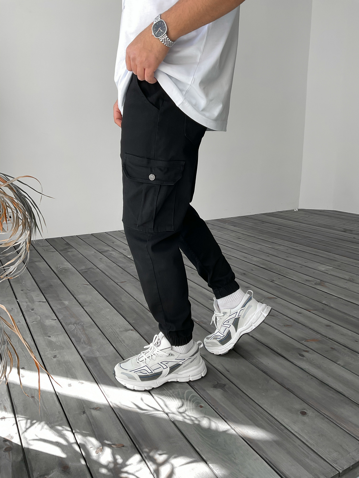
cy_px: 239
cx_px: 180
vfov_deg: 61.7
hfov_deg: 48.2
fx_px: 401
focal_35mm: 29
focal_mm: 3
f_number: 1.8
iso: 16
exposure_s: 1/170
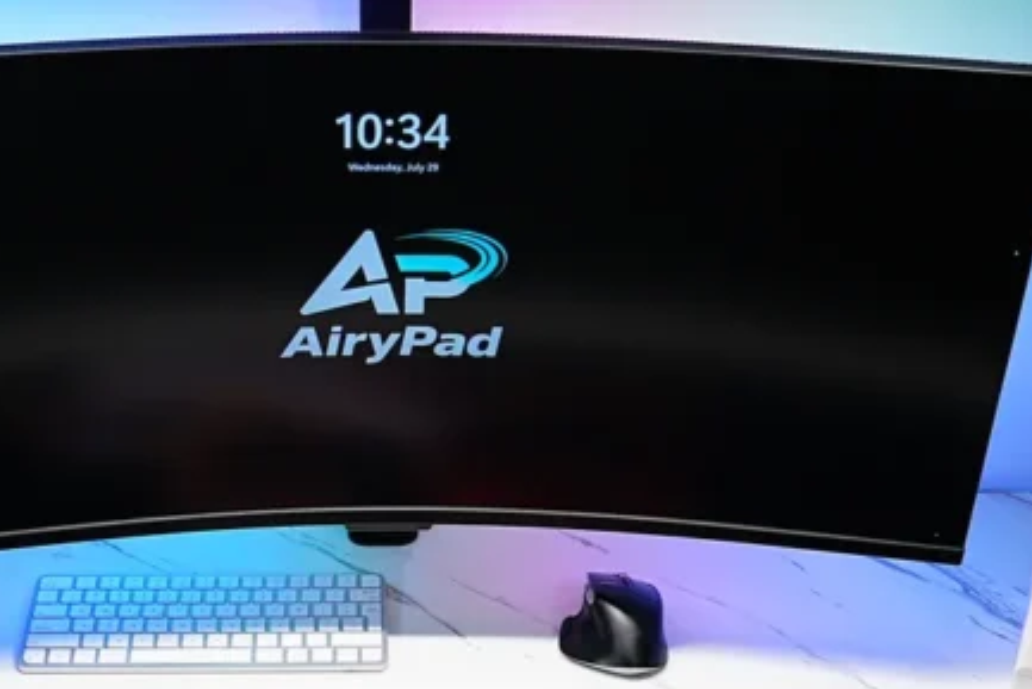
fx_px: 1720
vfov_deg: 22.5
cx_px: 391
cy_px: 504
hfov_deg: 33.2
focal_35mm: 60
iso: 640
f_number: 4
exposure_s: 1/100
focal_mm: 26
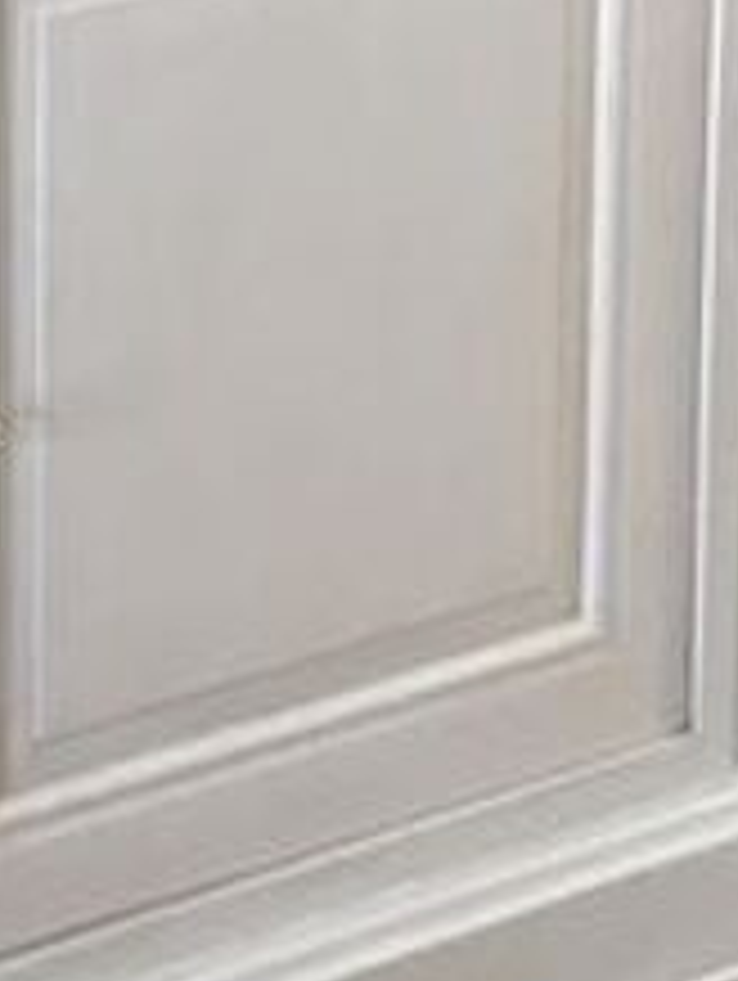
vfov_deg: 10.4
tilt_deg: -9.5
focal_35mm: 177
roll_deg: +0.8
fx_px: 5022
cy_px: -916
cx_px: -1224
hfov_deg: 7.6
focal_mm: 4.15
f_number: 2.2
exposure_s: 1/17
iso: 40
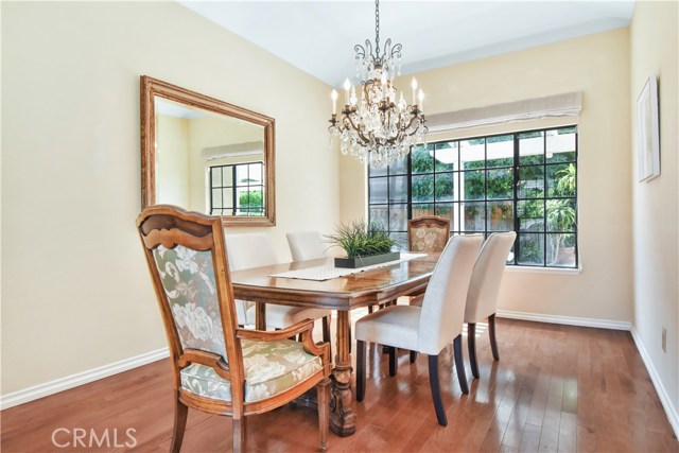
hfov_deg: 85.4
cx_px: 340
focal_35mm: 20
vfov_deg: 63.2
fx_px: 368
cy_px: 226
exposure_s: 1/30
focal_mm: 13
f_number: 8
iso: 800
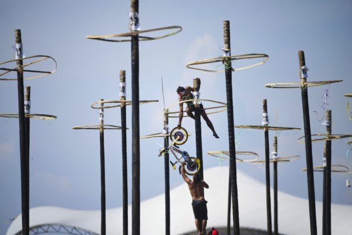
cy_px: 118
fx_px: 1955
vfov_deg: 6.9
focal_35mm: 200
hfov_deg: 10.3
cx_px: 176
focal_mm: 200
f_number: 2.8
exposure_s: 1/1250
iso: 100
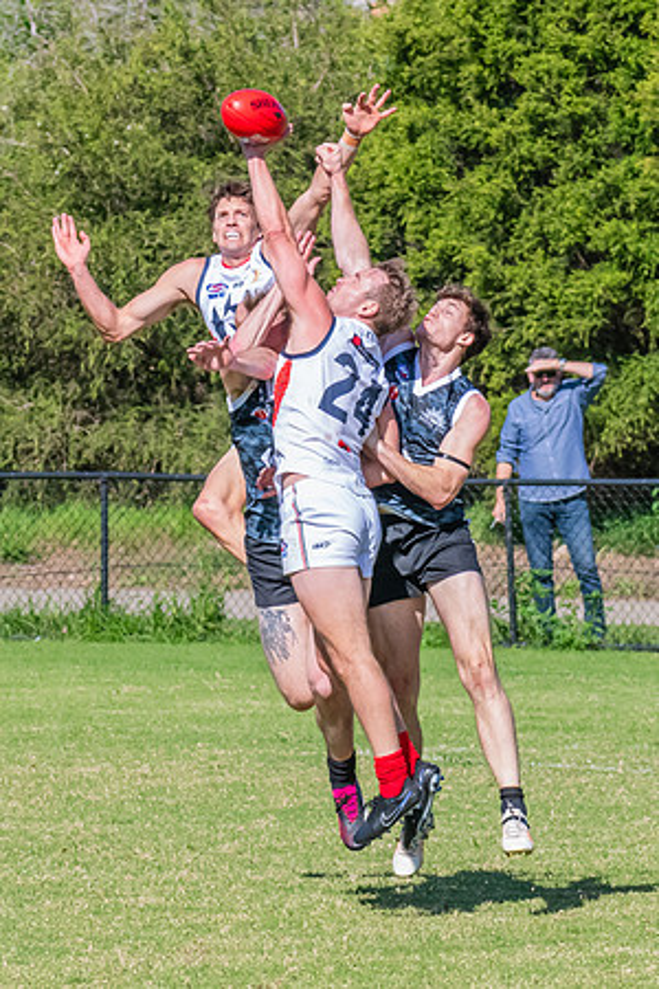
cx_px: 310
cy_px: 544
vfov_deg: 3.5
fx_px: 16125
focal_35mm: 587
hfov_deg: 2.3
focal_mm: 240
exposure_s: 1/1600
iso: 1600
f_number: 13
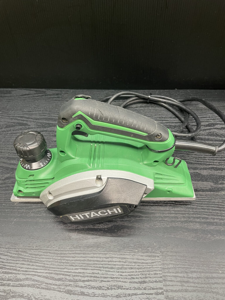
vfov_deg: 67.3
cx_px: 112
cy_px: 150
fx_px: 225
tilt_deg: -45.4
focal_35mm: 26
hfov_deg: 53.1
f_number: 1.6
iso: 160
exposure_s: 1/50
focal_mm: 4.2
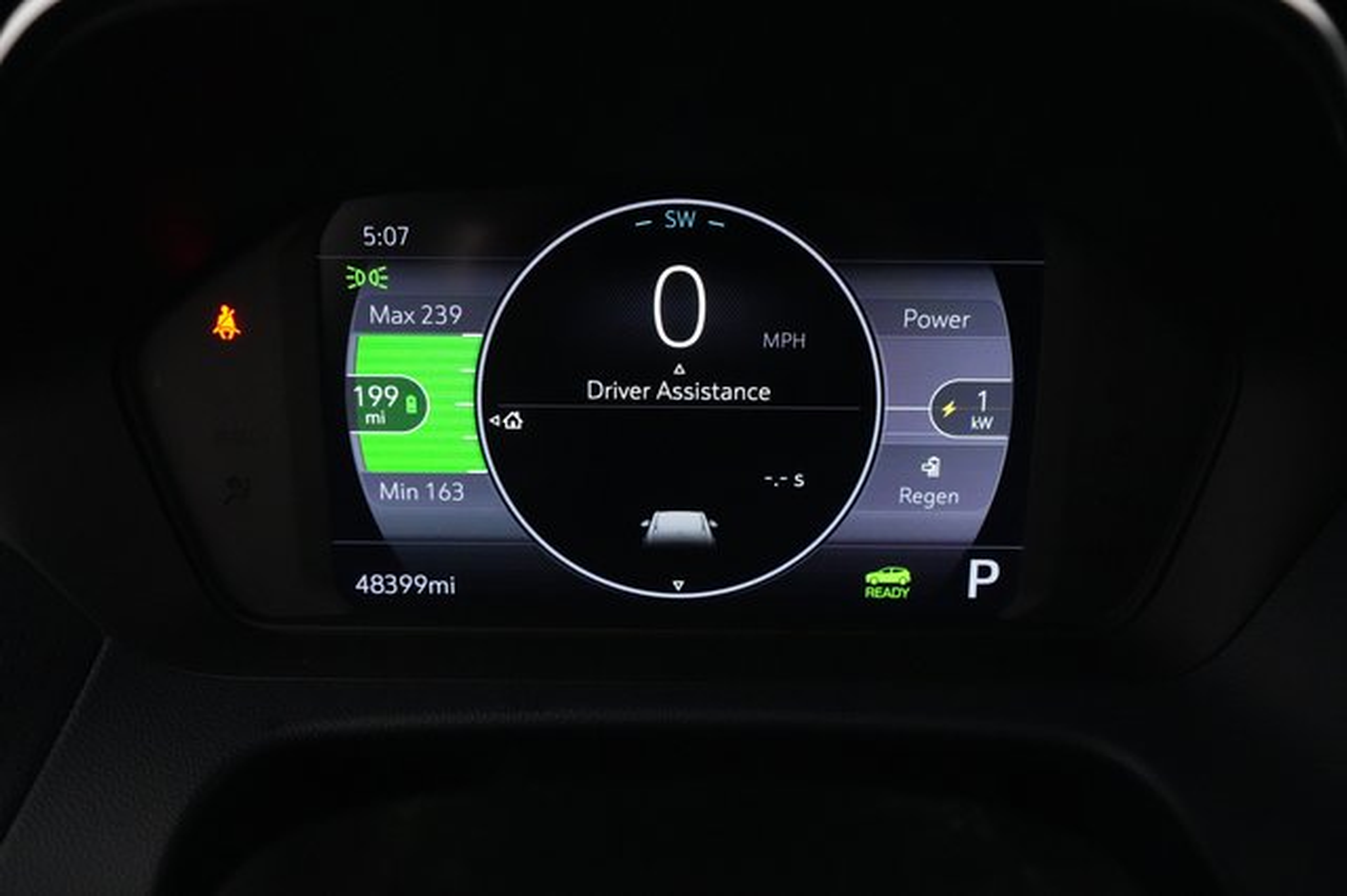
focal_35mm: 28
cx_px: 674
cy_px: 448
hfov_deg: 65.5
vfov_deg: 46.4
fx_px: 1047
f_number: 5
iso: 12800
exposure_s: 1/200
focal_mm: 28
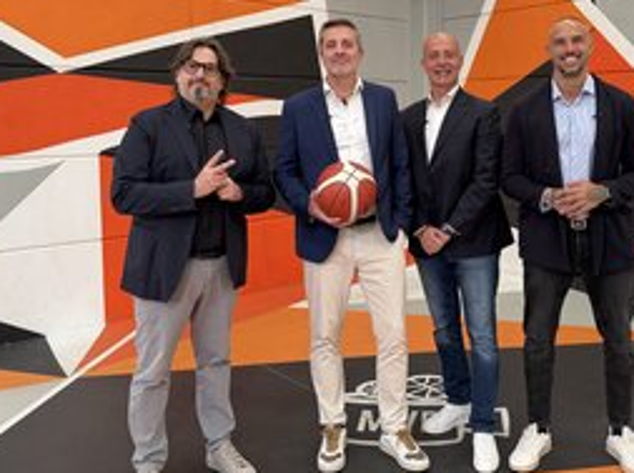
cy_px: 160
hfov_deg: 49.4
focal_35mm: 37
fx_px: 677
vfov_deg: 38.2
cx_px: 416
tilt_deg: -3.9
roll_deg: +0.0
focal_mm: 6.76
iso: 200
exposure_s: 1/116
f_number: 1.78
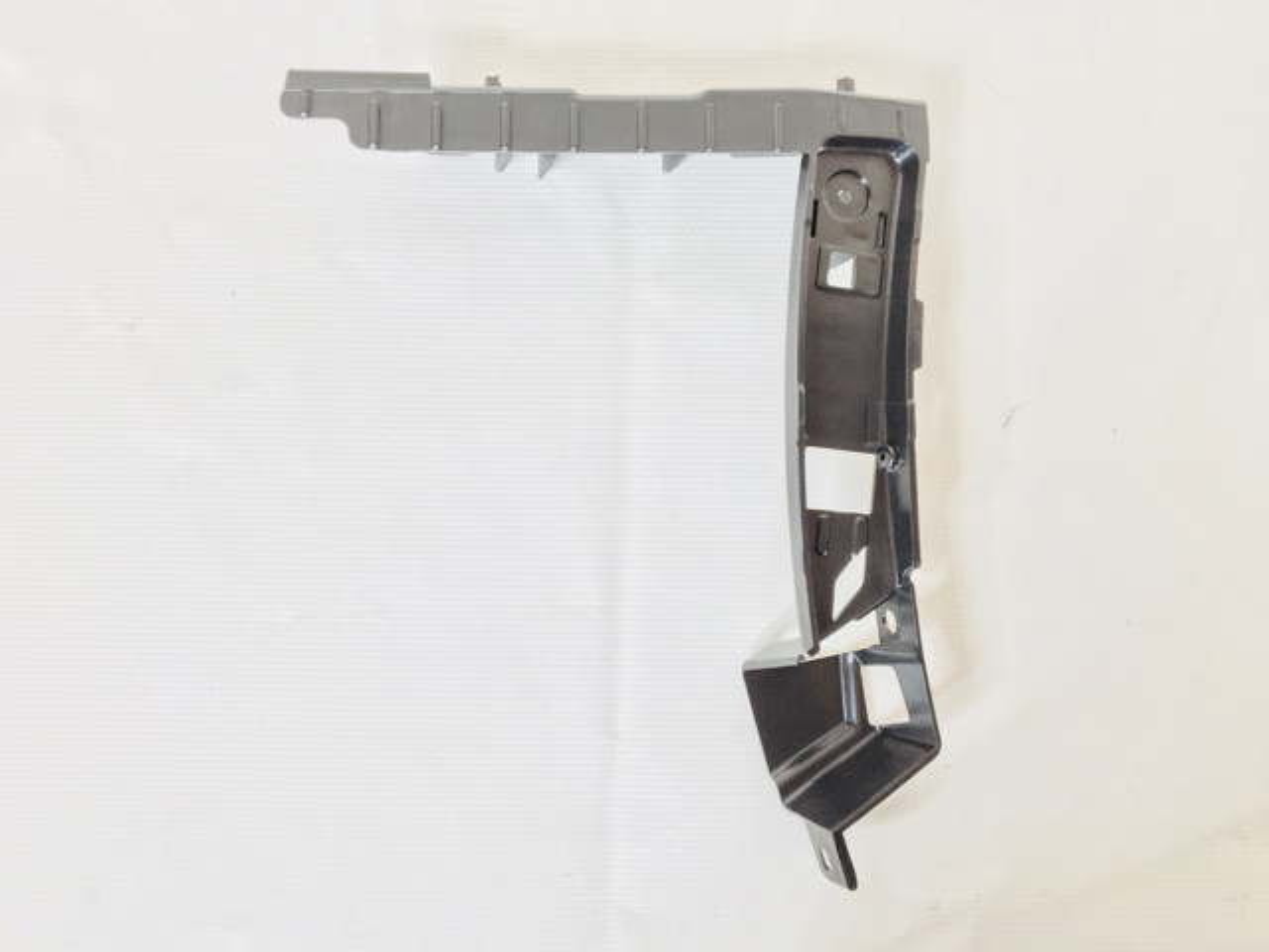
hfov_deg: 61.7
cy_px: 476
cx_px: 634
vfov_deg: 48.2
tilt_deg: -88.2
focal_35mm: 29
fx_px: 1063
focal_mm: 4.15
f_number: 2.2
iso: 64
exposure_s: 1/33
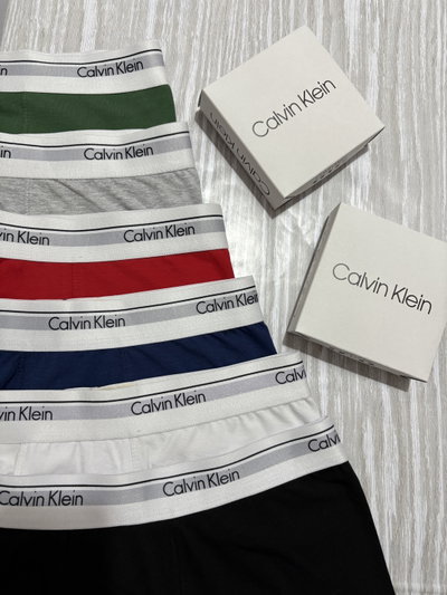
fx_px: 447
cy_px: 298
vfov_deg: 67.3
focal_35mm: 26
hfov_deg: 53.1
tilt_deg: -78.7
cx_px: 224
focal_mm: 5.96
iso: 160
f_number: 1.6
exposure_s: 1/60
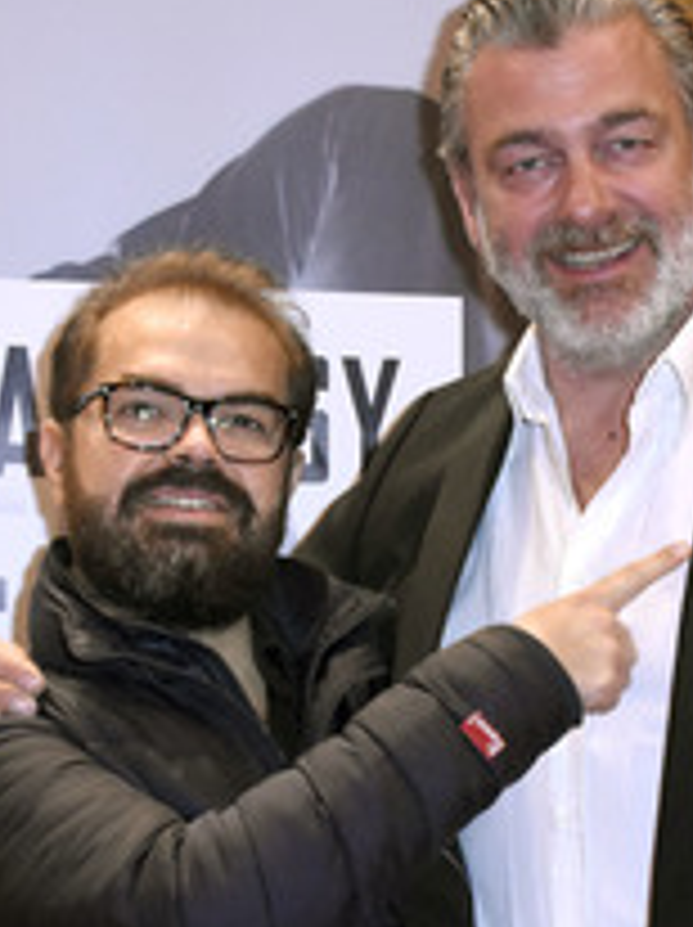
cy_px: 603
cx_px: 448
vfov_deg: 19.4
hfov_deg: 14.6
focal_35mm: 101
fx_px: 2702
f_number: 6.3
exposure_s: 1/60
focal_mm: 32
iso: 4000
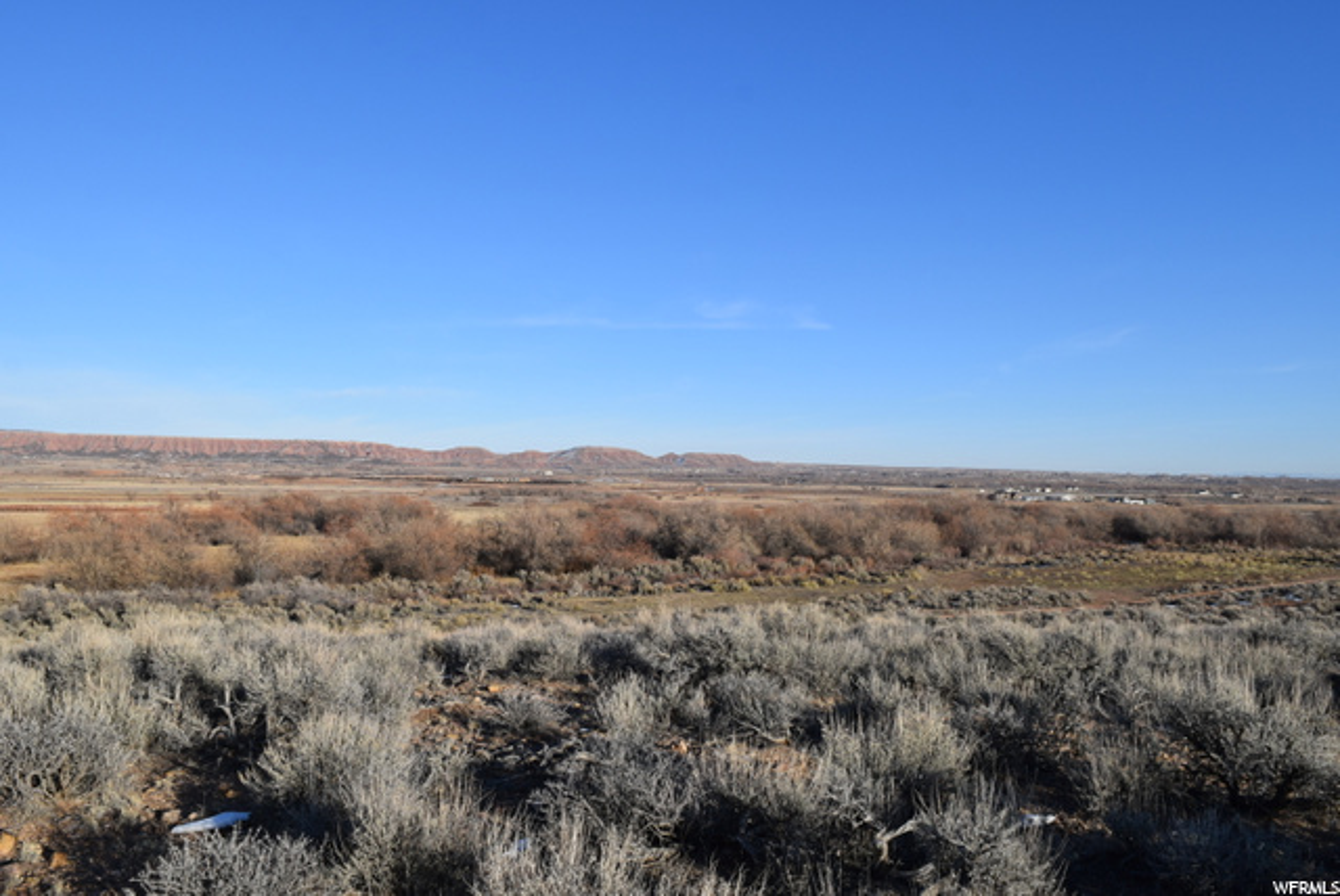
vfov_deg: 48.0
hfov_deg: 67.3
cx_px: 670
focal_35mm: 27
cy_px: 448
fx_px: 1006
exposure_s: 1/400
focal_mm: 18
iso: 200
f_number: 10
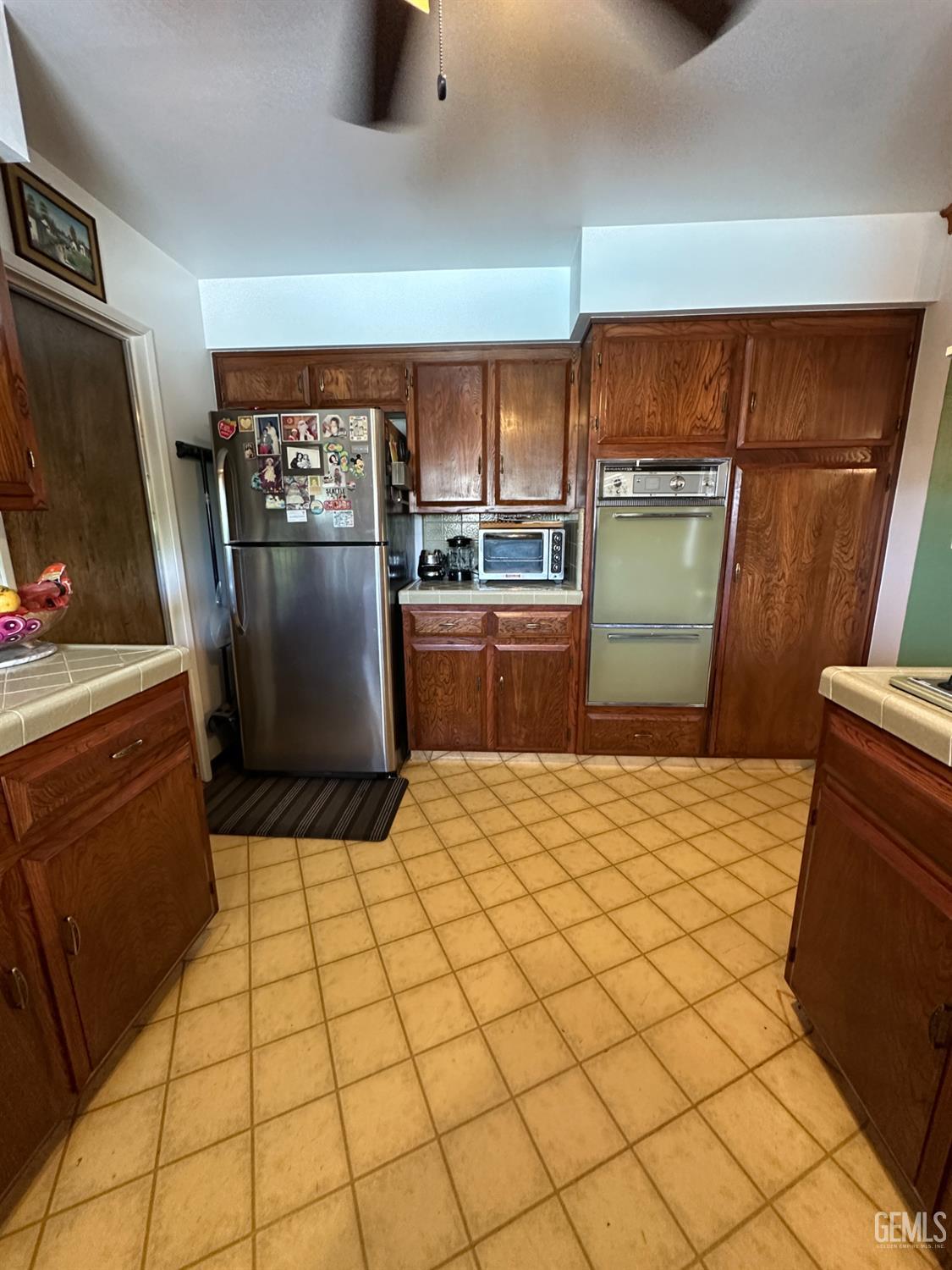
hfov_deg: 85.7
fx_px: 513
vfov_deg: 102.1
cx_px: 476
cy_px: 635
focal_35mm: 14
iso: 400
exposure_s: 1/60
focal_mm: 2.22
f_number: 2.2
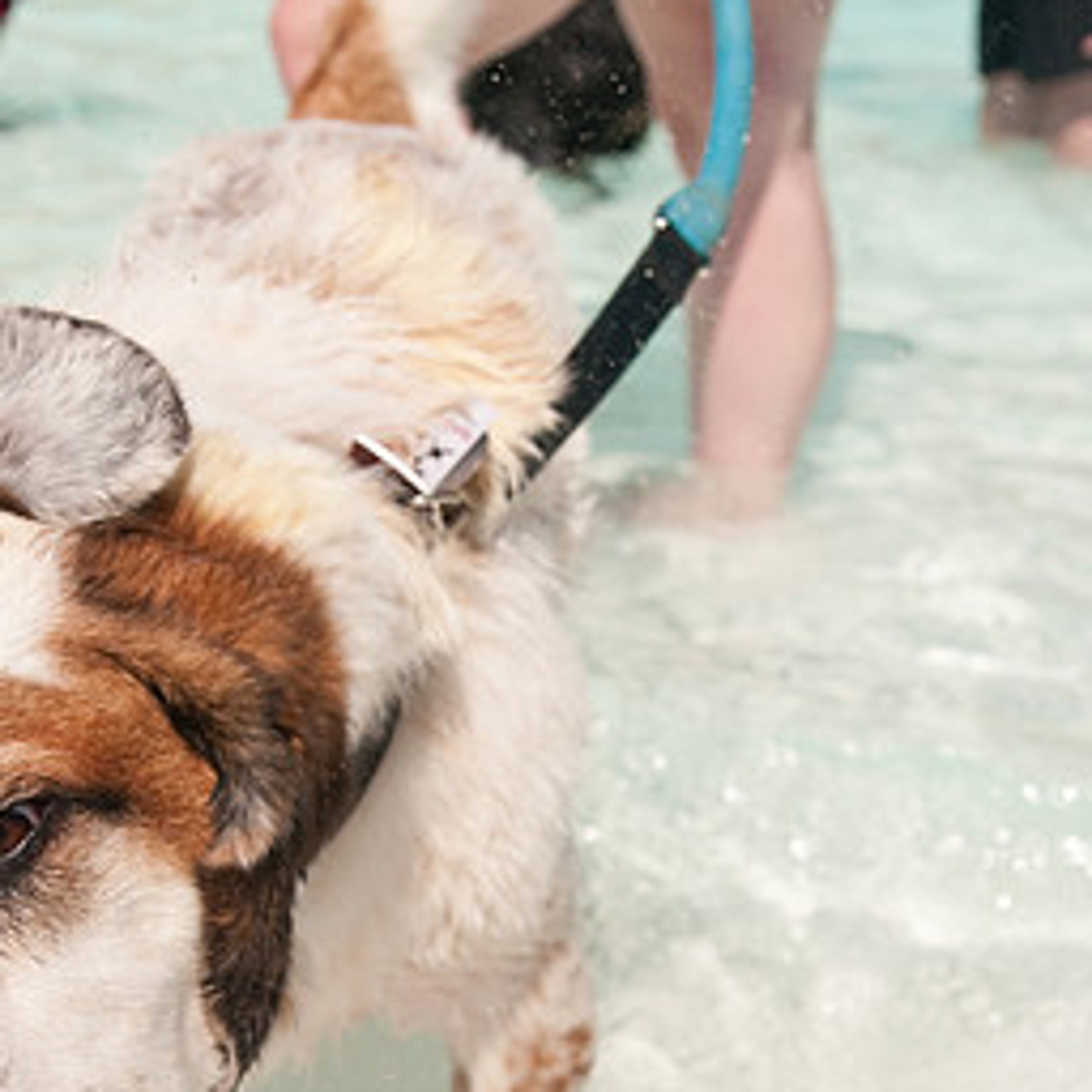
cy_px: 770
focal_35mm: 75
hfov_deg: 22.9
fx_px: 2677
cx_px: 350
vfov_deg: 22.9
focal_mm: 26
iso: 400
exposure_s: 1/8000
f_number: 4
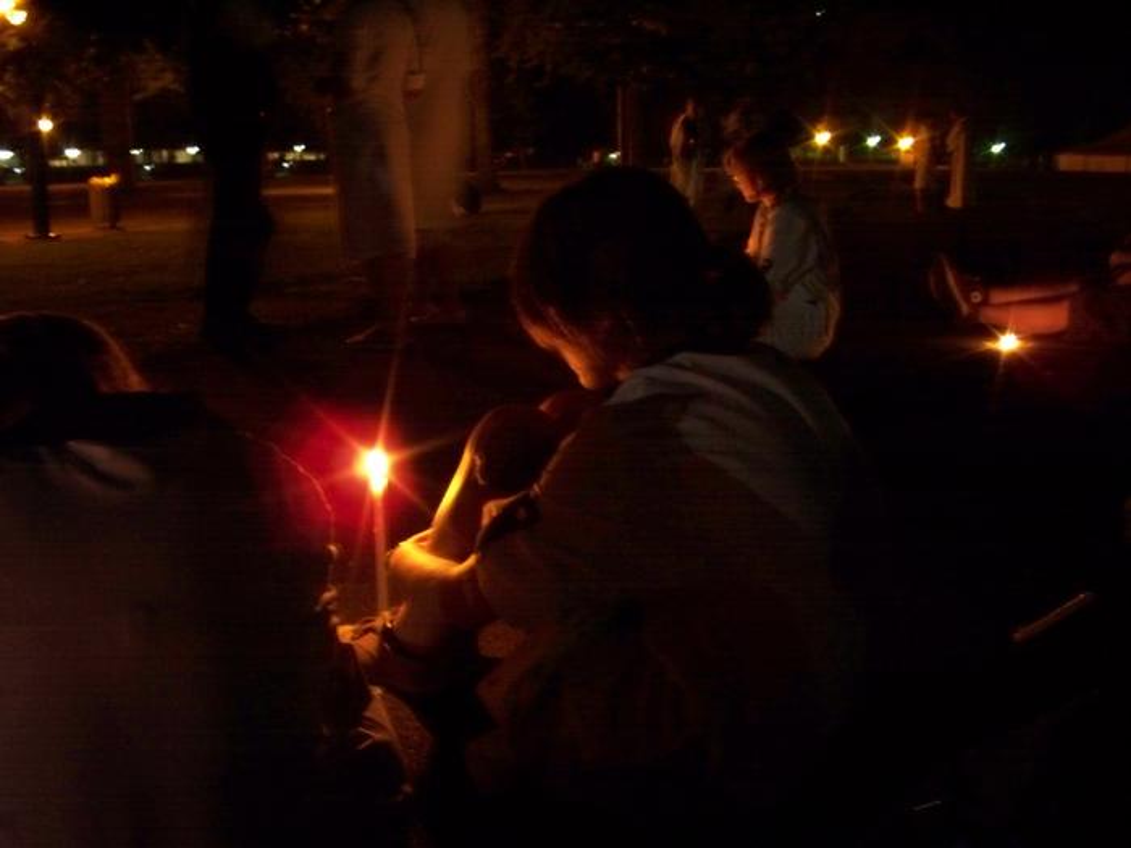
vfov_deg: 38.7
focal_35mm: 37
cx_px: 566
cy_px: 424
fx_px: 1209
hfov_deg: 50.1
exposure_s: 1/2
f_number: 3.4
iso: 400
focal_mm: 7.9
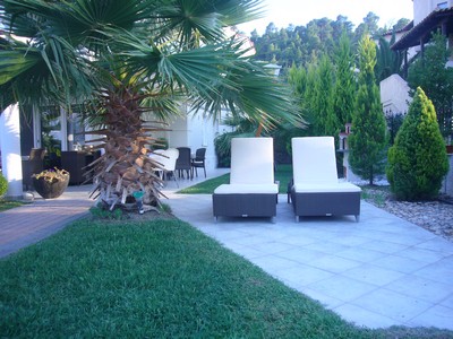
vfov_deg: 49.7
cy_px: 170
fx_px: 366
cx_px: 226
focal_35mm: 28
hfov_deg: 63.4
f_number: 2.8
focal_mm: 4.6
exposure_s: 1/125
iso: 80
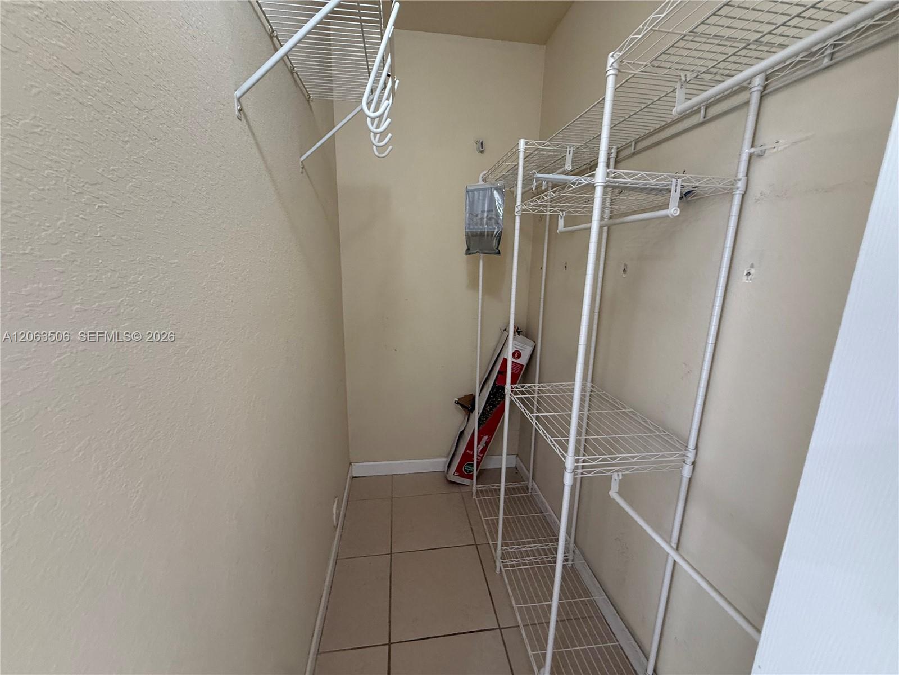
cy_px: 338
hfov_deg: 102.1
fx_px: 364
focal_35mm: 14
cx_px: 450
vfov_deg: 85.7
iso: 320
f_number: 2.2
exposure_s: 1/60
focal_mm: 2.22
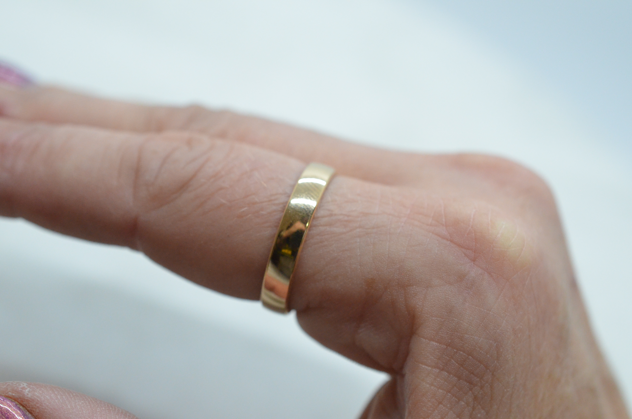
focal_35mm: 60
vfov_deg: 22.5
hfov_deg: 33.5
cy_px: 210
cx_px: 316
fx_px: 1051
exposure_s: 1/800
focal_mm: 40
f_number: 6.3
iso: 2500
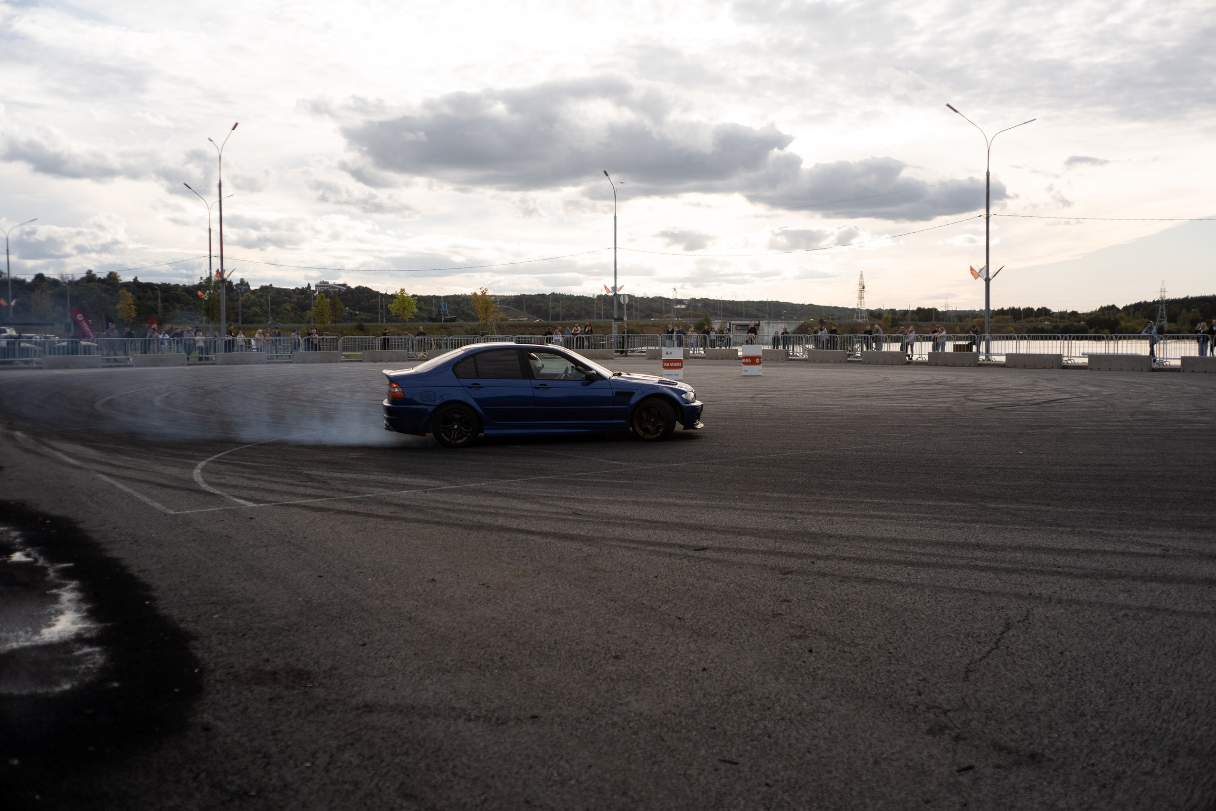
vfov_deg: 37.9
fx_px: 1182
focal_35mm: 35
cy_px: 406
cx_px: 608
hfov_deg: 54.4
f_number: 2.2
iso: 100
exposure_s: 1/3200
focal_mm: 35
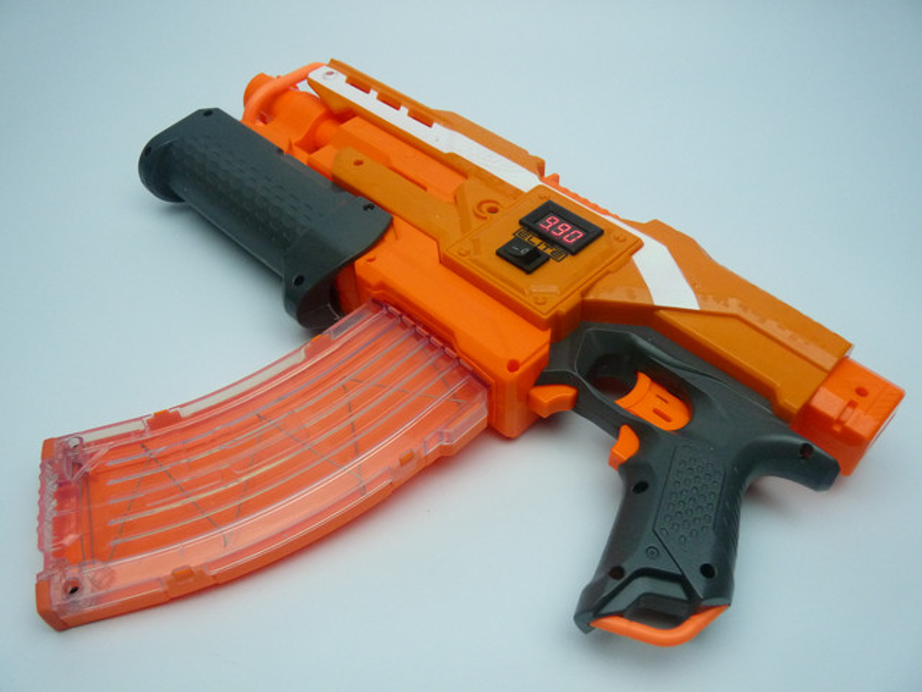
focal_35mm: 30
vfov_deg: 46.8
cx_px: 461
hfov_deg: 60.0
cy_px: 346
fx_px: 799
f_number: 3.2
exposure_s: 1/160
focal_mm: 5.4
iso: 400
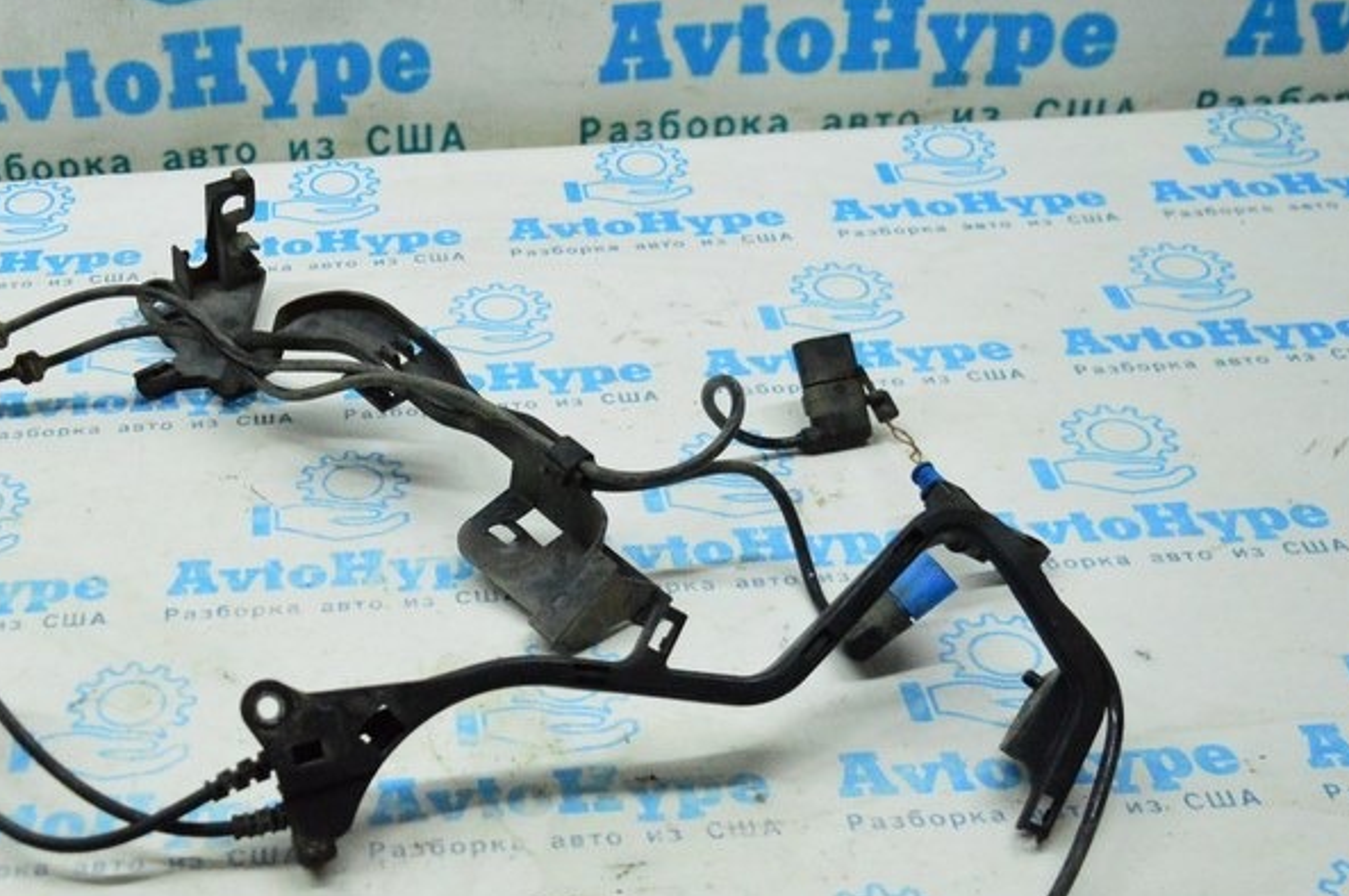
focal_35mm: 57
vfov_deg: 23.7
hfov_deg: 34.0
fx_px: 2134
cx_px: 255
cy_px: 517
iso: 6400
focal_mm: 22
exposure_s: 1/1000
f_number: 3.8
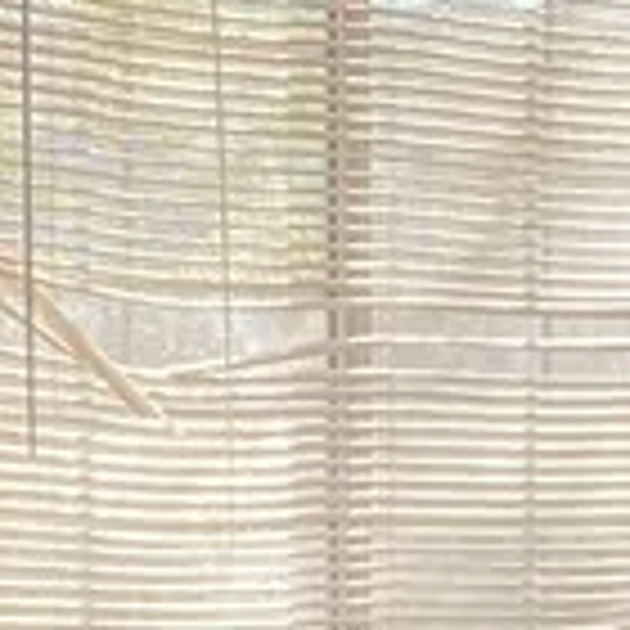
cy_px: 927
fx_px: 3459
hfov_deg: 10.2
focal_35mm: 168
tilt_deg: -6.9
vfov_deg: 10.1
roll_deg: -1.9
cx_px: 828
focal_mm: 4.25
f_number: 1.8
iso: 32
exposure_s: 1/381
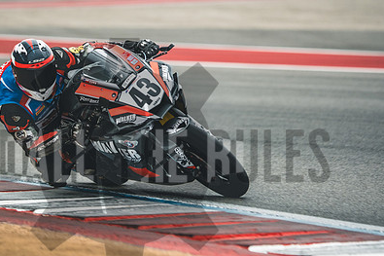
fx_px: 4702
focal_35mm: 441
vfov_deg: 3.1
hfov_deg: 4.7
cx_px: 124
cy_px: 157
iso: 640
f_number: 2
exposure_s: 1/2500
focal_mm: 200
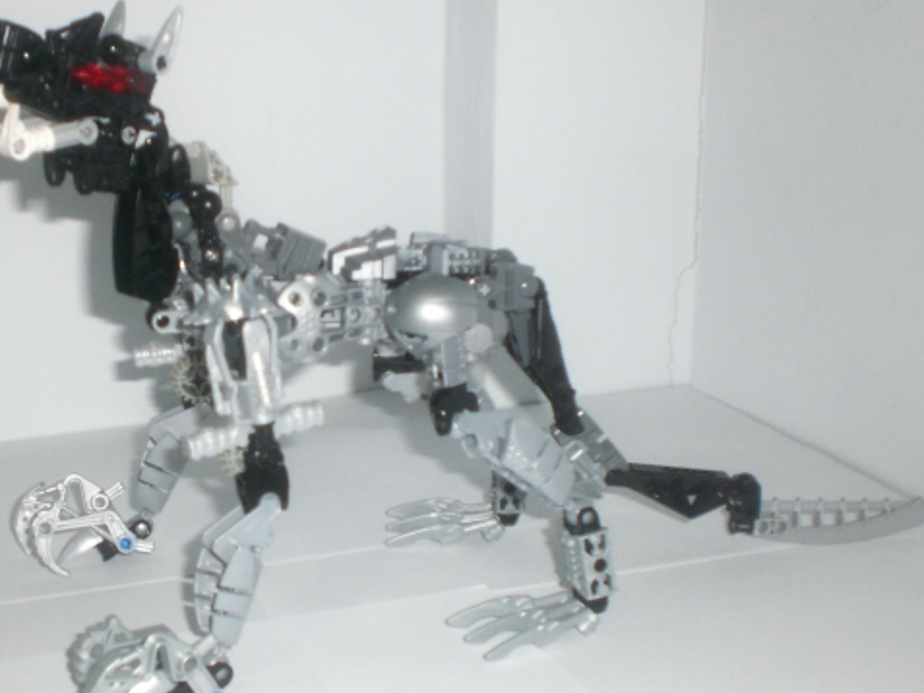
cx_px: 335
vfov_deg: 28.6
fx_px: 1362
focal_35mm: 51
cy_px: 354
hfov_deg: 37.2
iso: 200
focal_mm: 6.3
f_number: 3.1
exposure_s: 1/60
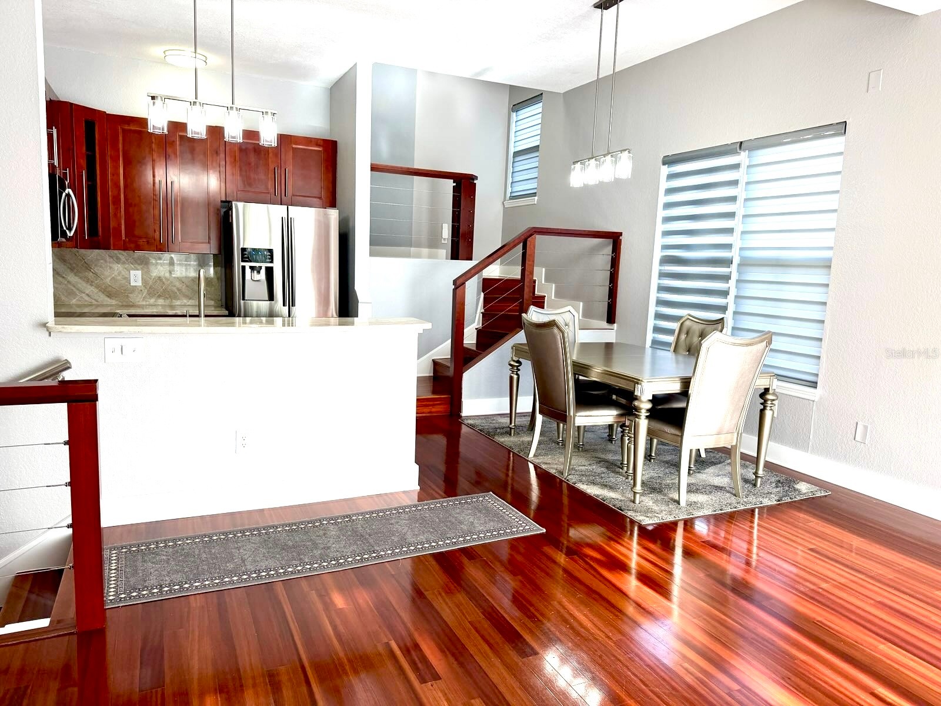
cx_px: 470
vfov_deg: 56.8
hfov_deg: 71.6
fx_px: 652
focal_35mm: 24
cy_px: 353
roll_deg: -1.8
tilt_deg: -8.1
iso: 100
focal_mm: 6.76
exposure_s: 1/194
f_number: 1.78
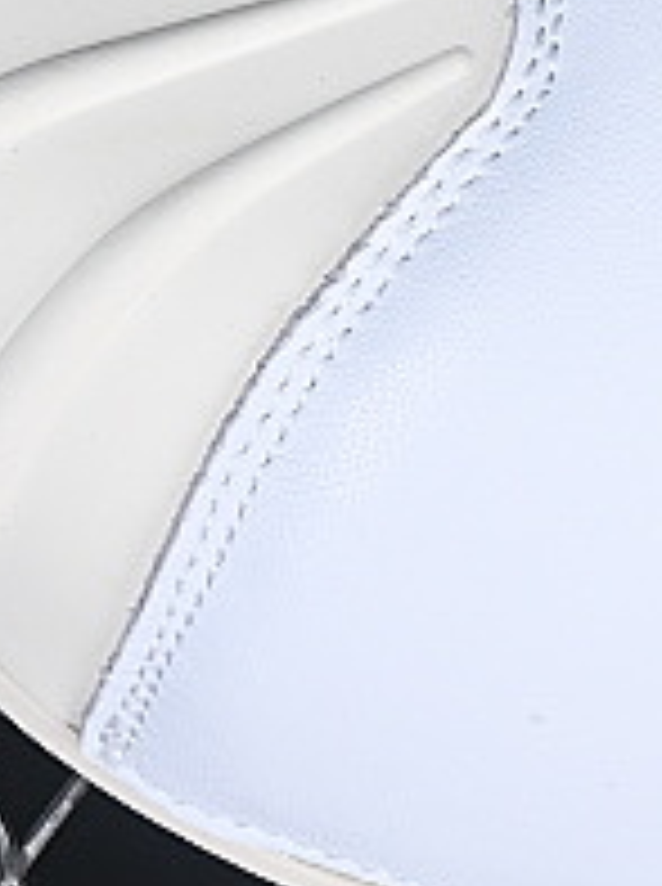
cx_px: 1441
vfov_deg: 5.0
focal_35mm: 396
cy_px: -324
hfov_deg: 3.7
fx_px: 10131
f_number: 7.1
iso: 160
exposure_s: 1/100
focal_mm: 50
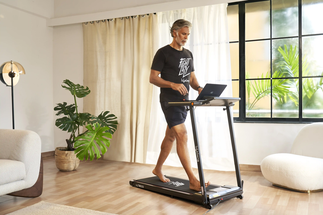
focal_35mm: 36
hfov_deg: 53.1
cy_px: 108
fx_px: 323
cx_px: 162
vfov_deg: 36.9
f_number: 5.6
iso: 400
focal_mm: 24
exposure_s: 1/125
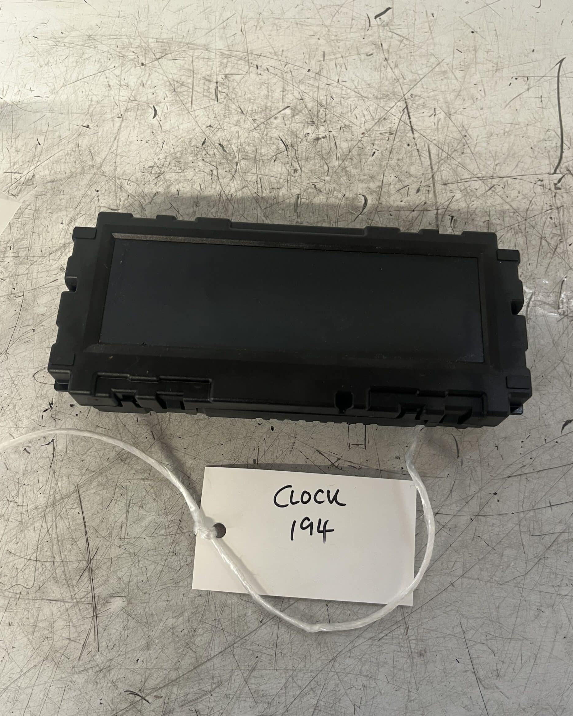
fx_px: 594
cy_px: 380
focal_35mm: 28
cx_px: 290
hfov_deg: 51.5
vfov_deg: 62.2
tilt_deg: -75.8
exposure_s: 1/50
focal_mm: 5.1
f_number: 1.6
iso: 125
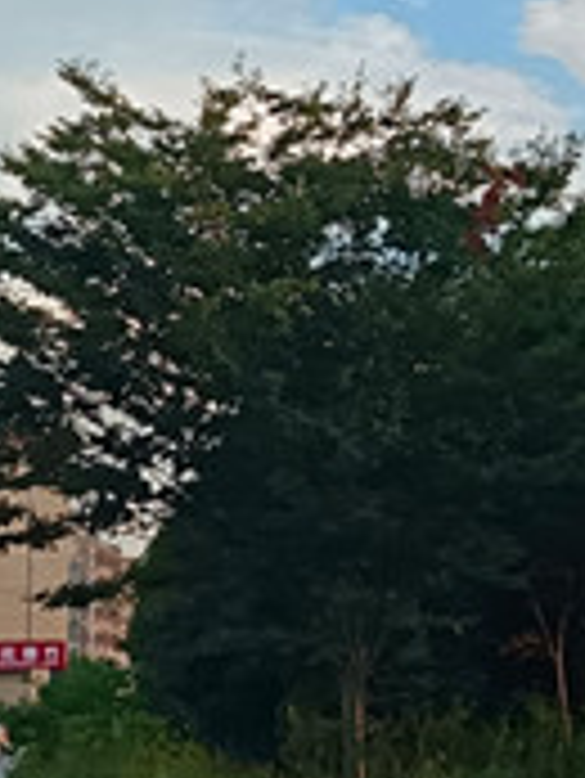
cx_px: 1102
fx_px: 2791
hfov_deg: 11.1
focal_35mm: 124
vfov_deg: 15.9
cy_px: 362
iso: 100
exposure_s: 1/224
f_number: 1.75
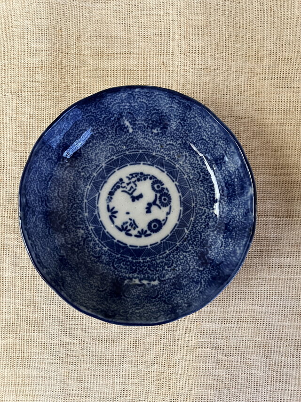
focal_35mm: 26
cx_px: 150
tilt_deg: -87.2
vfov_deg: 67.3
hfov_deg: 53.1
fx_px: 301
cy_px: 201
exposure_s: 1/34
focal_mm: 5.1
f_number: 1.6
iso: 640
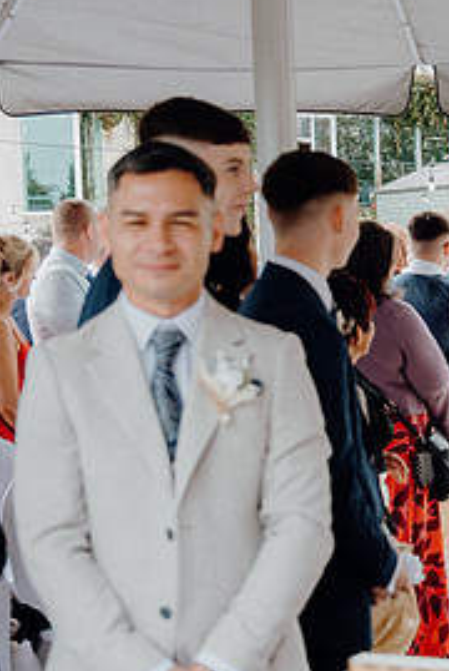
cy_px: 383
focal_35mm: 84
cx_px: 541
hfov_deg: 15.7
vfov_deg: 24.1
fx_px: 1567
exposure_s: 1/200
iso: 125
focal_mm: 39
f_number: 3.5
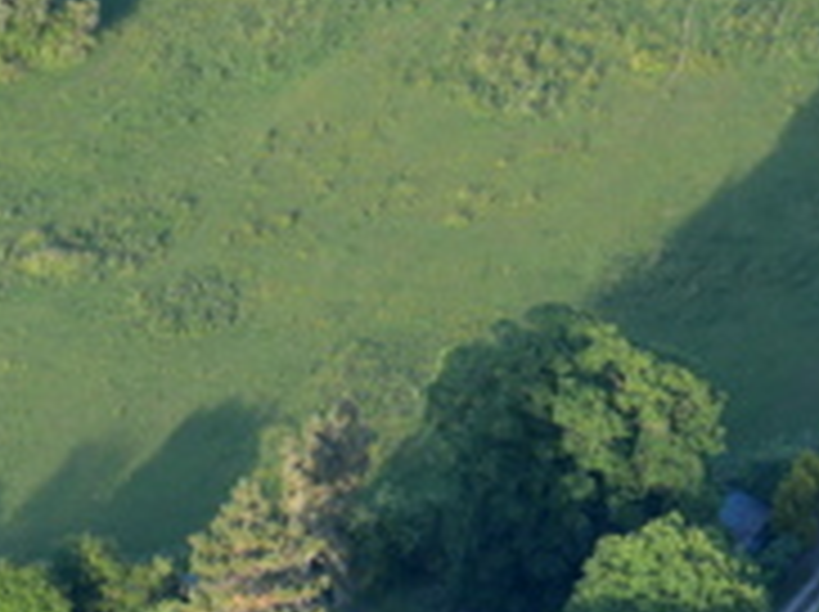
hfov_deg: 3.5
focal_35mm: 564
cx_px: -261
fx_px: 13326
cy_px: 1328
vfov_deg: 2.6
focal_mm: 64
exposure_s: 1/200
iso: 200
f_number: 5.4
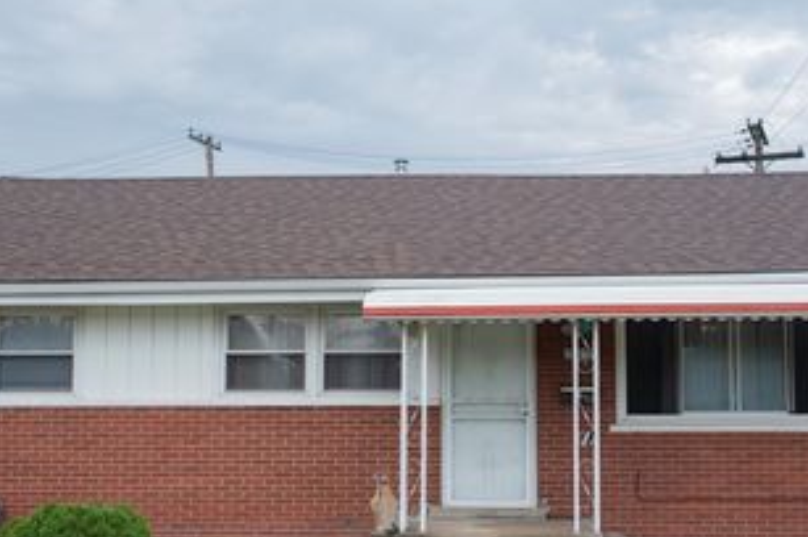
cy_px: 322
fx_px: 1278
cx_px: 440
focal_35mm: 57
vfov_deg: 23.7
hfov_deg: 35.1
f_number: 5.6
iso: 500
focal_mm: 35
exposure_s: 1/500
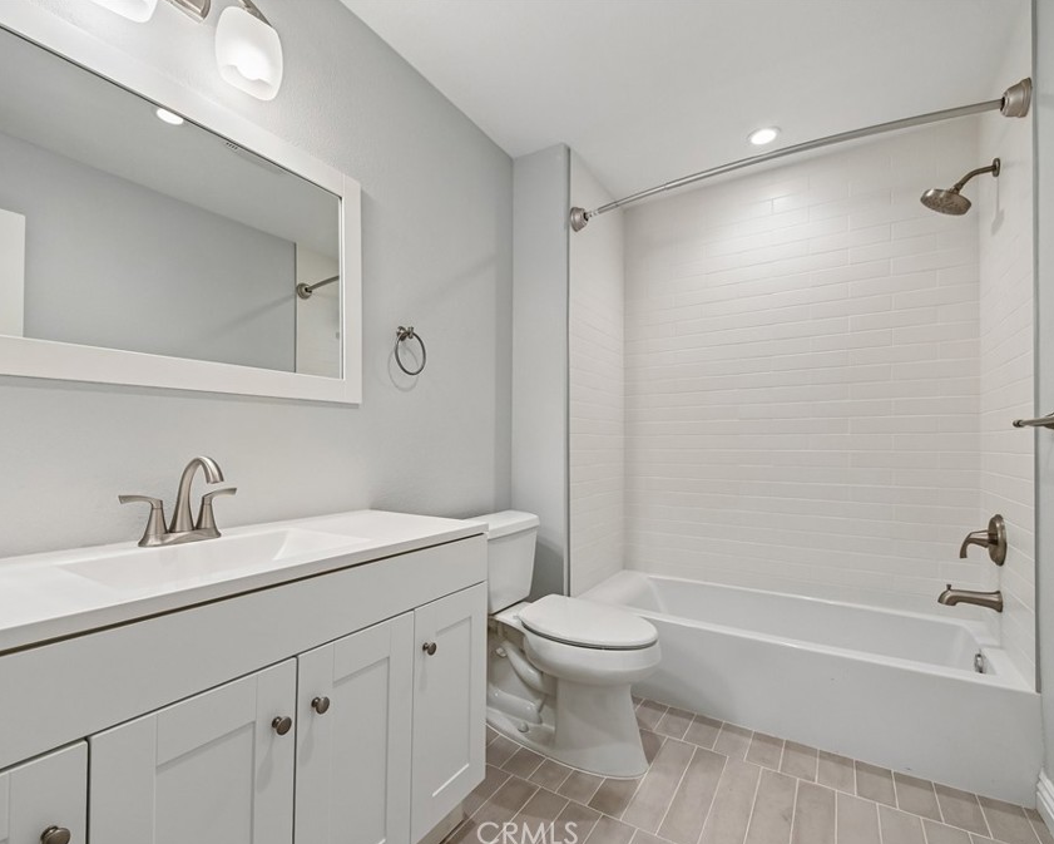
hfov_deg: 92.9
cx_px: 479
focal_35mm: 16
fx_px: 499
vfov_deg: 80.4
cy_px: 424
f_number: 8
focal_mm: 14
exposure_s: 1/8
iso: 250
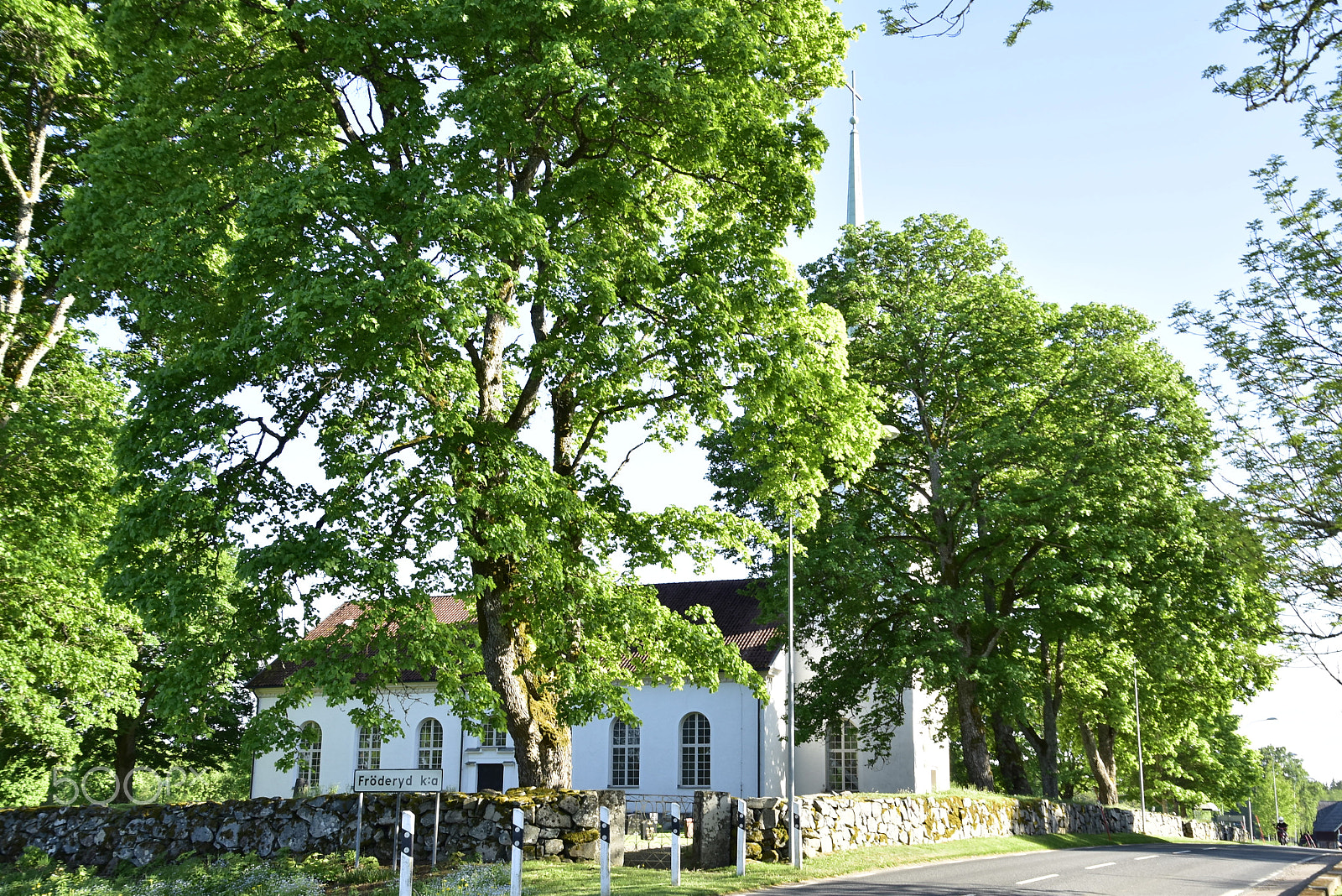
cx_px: 671
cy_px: 448
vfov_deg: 34.2
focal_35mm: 39
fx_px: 1454
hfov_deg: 49.5
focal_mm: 26
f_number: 6.3
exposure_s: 1/160
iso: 250
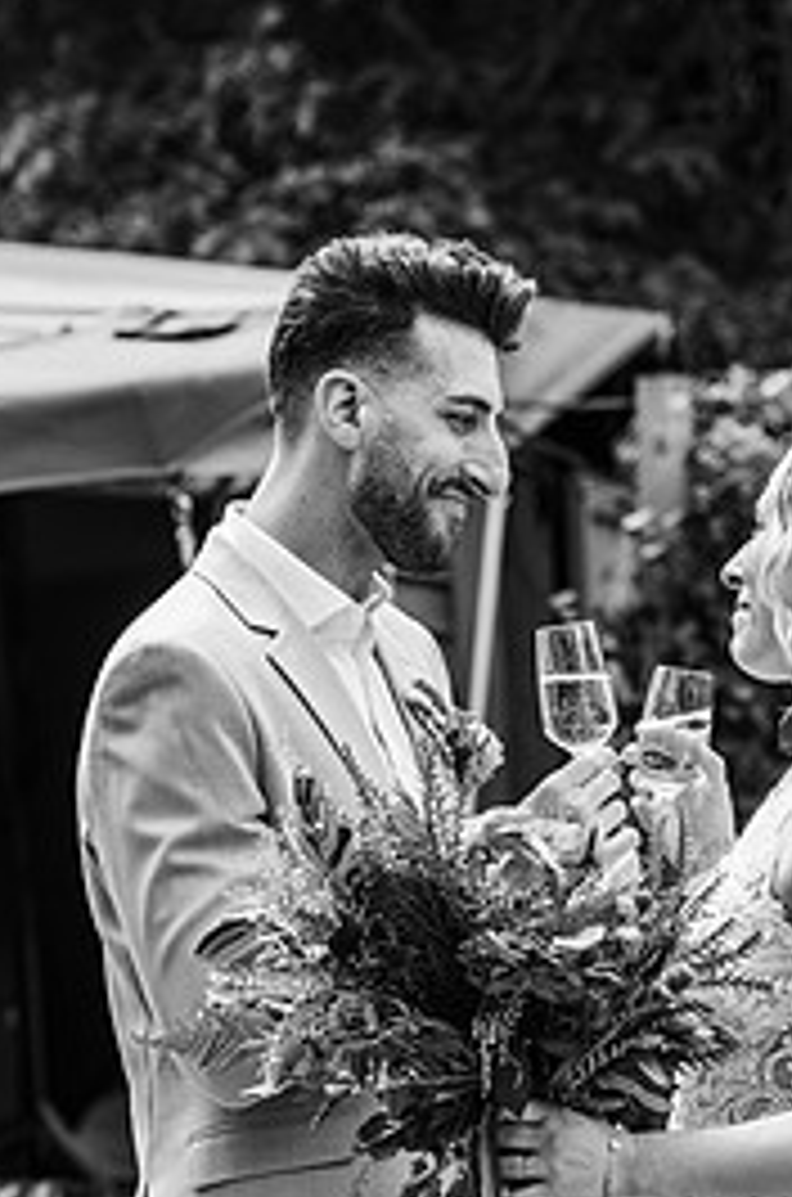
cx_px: 569
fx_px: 4777
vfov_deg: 14.3
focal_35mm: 144
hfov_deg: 9.5
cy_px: 770
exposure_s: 1/250
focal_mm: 85
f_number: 4
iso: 100
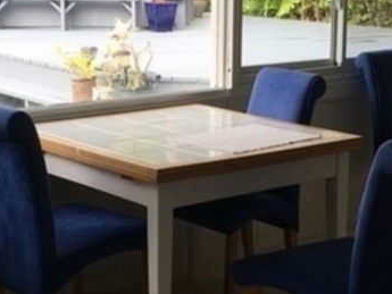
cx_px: 197
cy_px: 110
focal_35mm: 86
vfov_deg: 17.2
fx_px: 974
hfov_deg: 22.8
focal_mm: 4.15
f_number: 2.2
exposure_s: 1/154
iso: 25
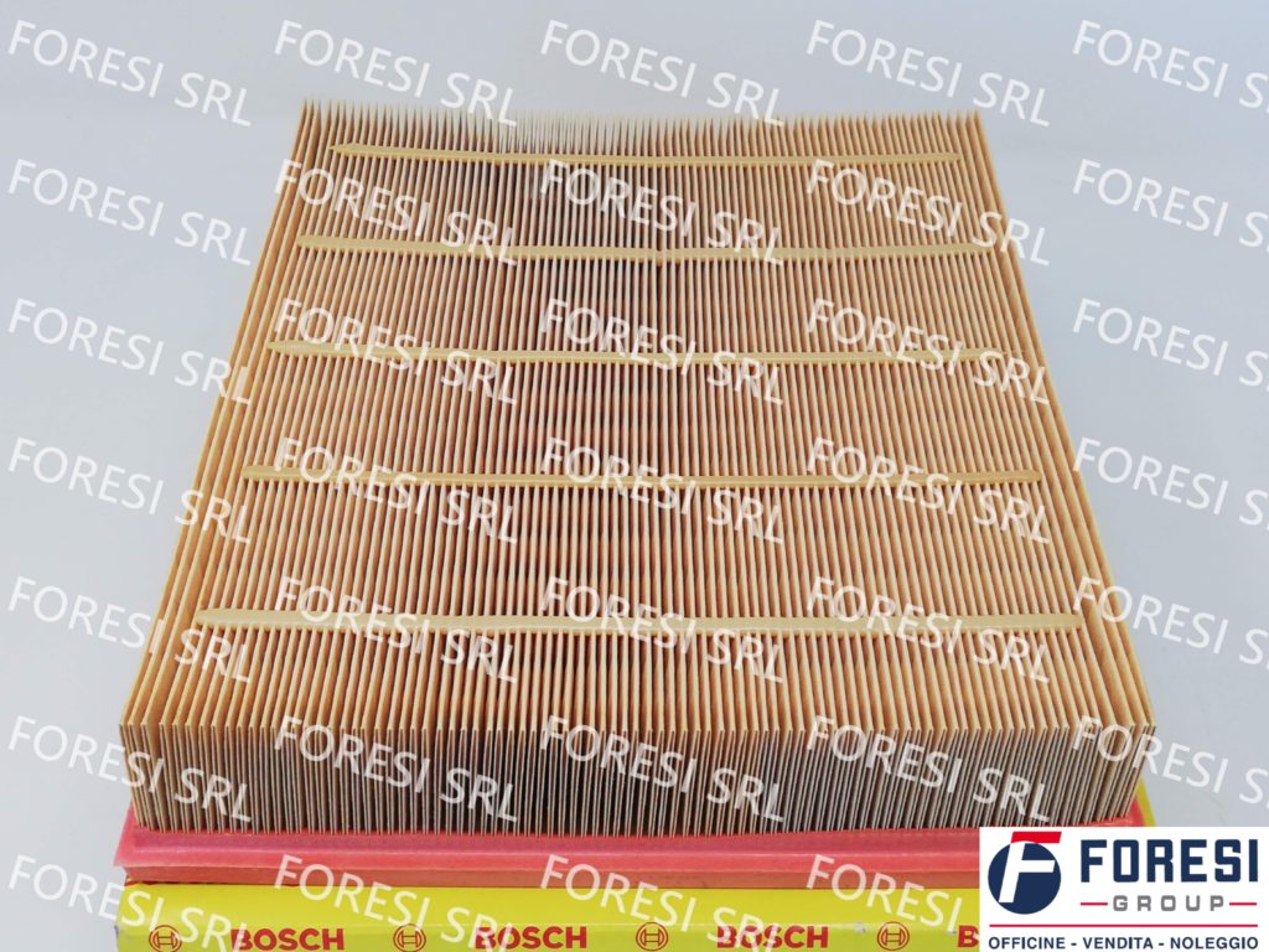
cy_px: 476
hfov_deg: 42.1
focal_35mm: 45
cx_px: 634
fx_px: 1650
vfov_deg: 32.2
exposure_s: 1/120
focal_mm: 3.81
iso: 64
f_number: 2.2
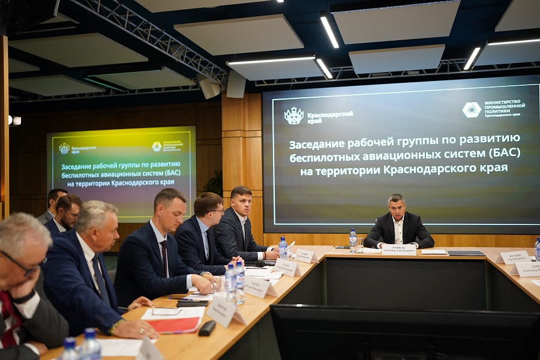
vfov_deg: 37.9
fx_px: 525
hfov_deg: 54.4
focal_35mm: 35
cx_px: 270
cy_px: 180
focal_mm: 35
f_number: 1.4
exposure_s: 1/200
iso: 500
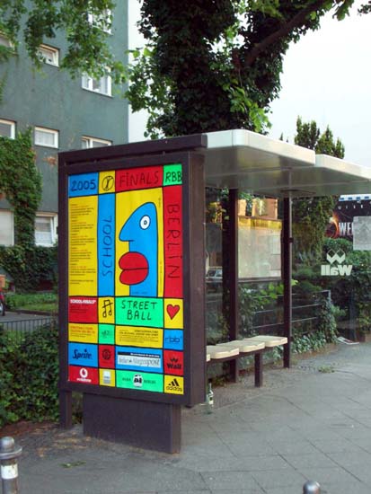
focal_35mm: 49
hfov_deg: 29.7
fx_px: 700
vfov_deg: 38.9
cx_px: 186
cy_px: 247
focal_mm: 8.2
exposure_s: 1/80
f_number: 3.1
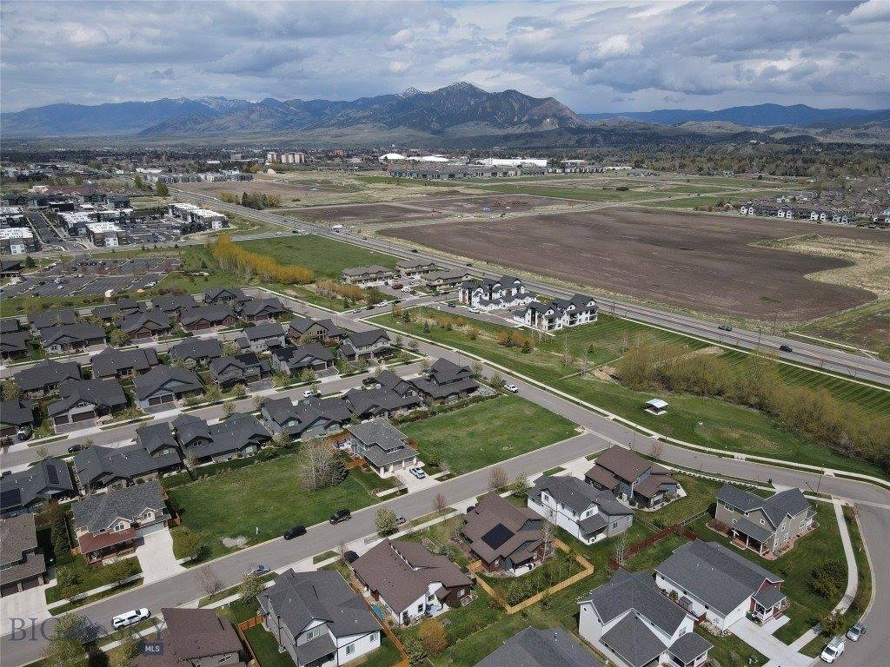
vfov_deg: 56.8
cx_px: 445
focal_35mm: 24
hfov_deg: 71.6
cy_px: 334
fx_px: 617
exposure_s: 1/1250
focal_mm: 4.5
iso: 100
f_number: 2.8
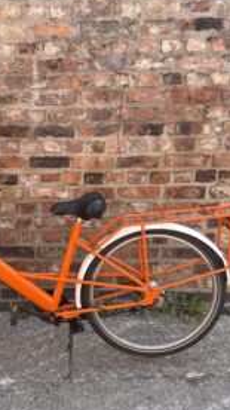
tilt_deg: -13.5
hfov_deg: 31.1
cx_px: 45
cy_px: 199
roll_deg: +0.7
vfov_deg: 54.0
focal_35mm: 37
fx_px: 402
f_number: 1.6
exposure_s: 1/255
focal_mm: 4.2
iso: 32
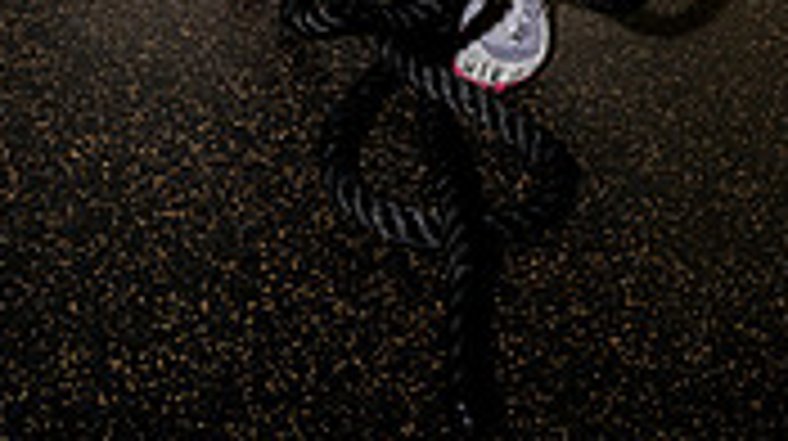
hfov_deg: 38.2
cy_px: -522
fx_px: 1127
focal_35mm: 54
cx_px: 509
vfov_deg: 15.7
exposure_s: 1/200
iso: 100
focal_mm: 20
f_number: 8
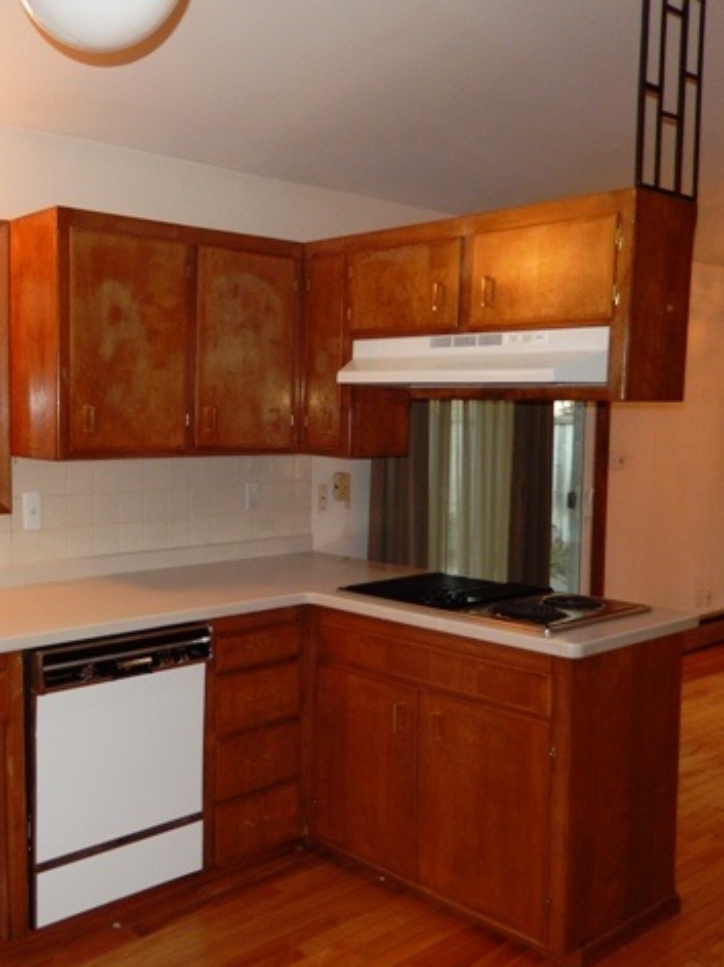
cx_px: 150
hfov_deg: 40.2
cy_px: 485
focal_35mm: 34
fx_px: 949
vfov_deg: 54.0
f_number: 3.4
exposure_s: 1/30
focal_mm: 4.5
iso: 200
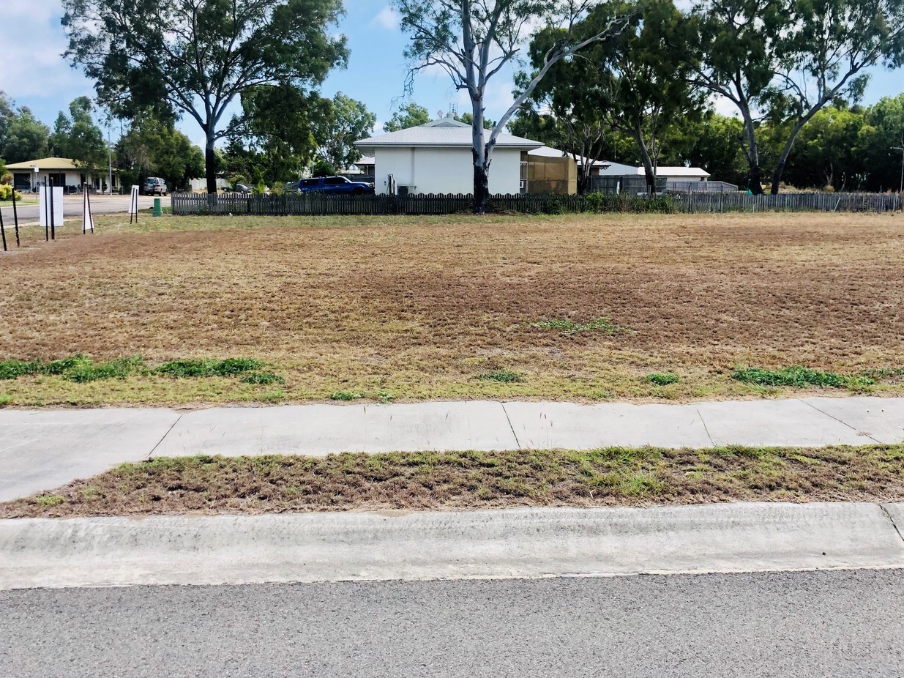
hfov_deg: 53.9
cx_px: 433
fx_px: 888
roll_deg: -1.2
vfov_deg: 41.6
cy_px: 269
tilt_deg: -5.6
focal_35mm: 34
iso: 20
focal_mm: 3.99
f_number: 1.8
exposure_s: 1/1230
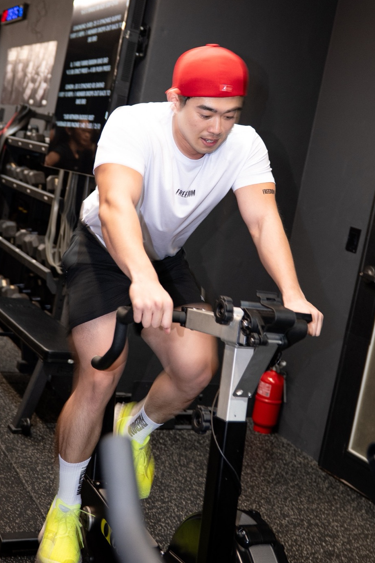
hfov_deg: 36.8
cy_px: 262
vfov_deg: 53.1
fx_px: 563
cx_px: 197
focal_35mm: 36
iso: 500
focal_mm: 31
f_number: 2.8
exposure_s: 1/25
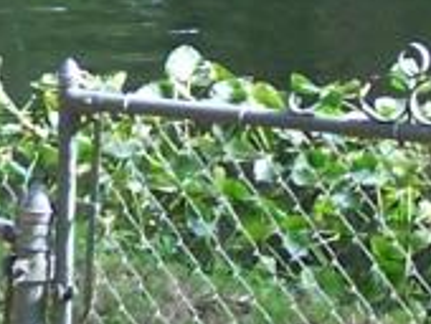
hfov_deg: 6.9
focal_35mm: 286
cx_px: -51
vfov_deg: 5.2
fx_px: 3566
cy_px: 51
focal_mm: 6.3
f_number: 2.8
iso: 140
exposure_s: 1/250
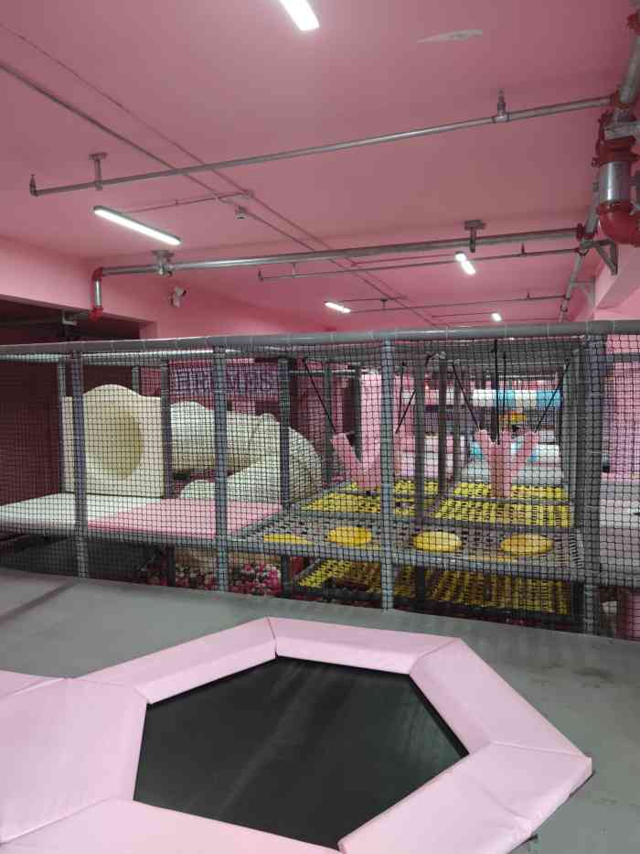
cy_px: 427
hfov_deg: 56.8
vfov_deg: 71.6
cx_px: 320
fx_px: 591
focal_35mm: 24
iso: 408
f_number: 1.69
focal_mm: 6.72
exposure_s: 1/50
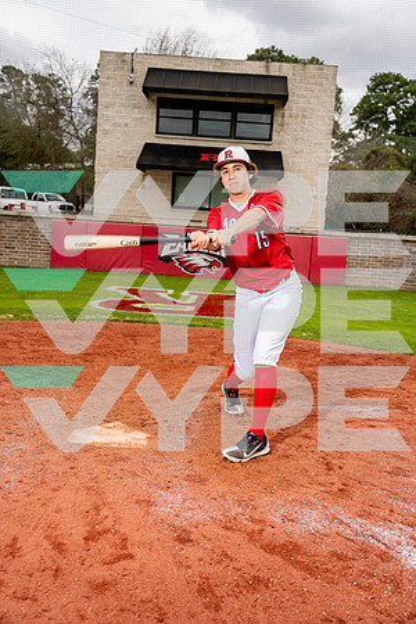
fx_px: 659
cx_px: 208
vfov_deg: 50.7
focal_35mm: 38
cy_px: 312
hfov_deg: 35.1
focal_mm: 38
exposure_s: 1/250
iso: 100
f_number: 4
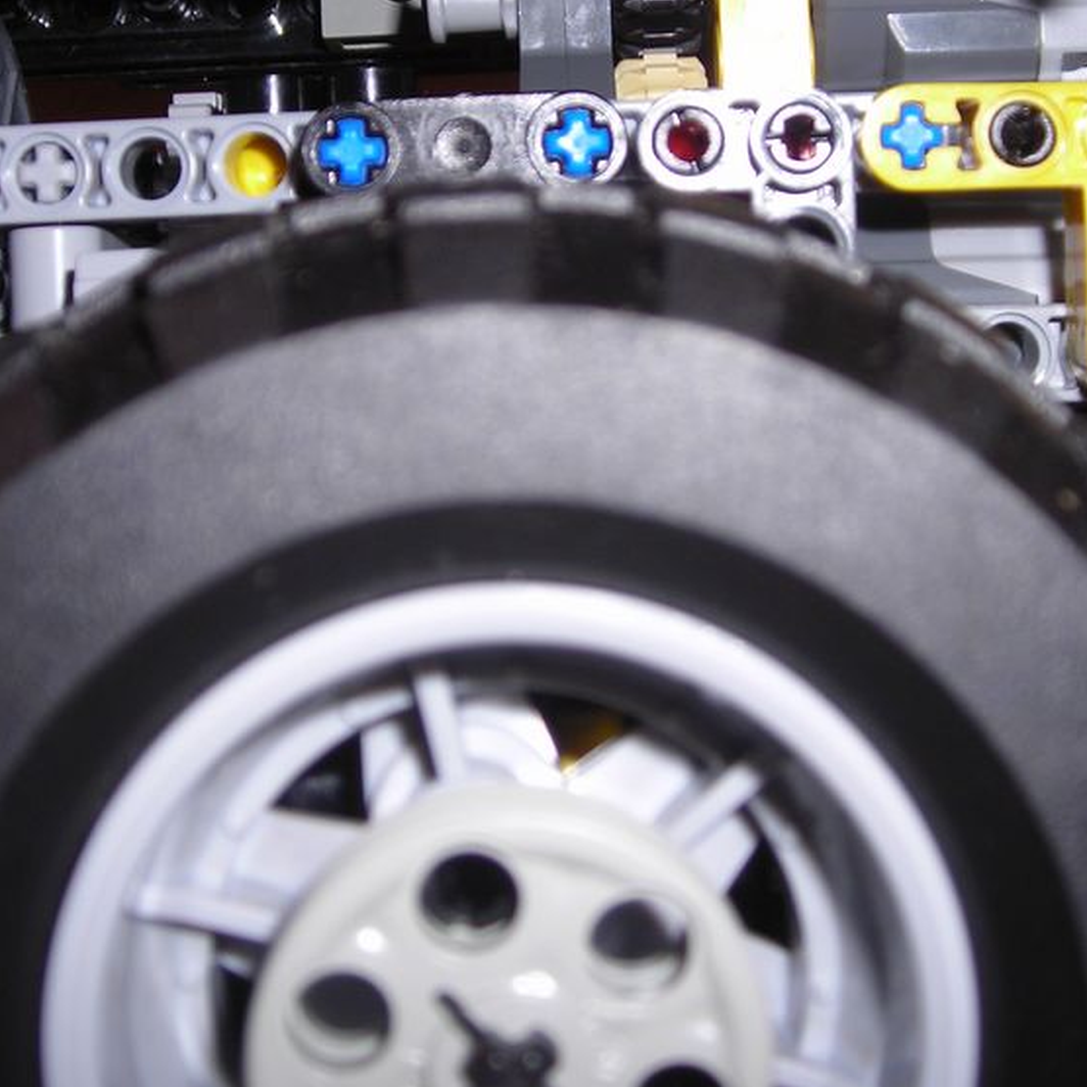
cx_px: 529
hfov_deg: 27.7
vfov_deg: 27.6
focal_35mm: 62
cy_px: 372
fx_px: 2203
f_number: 3.2
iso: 50
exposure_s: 1/60.1
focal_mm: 6.3
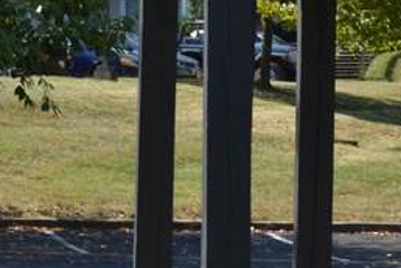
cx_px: 661
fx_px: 2317
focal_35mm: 208
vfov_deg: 6.6
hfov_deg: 9.5
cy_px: -66
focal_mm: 28
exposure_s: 1/200
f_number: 7.1
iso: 100
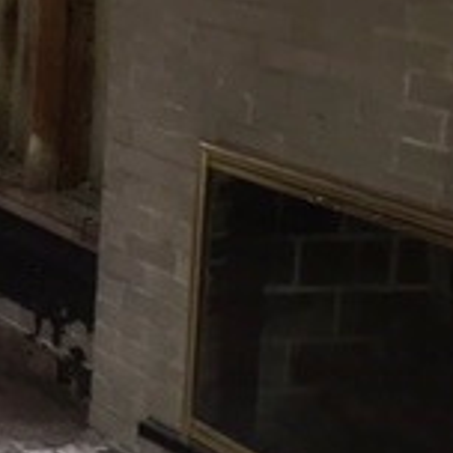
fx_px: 1599
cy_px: 42
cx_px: -313
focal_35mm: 108
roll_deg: -0.5
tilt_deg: -7.8
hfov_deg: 14.5
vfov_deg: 15.9
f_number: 2.2
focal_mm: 4.15
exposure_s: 1/16
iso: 160
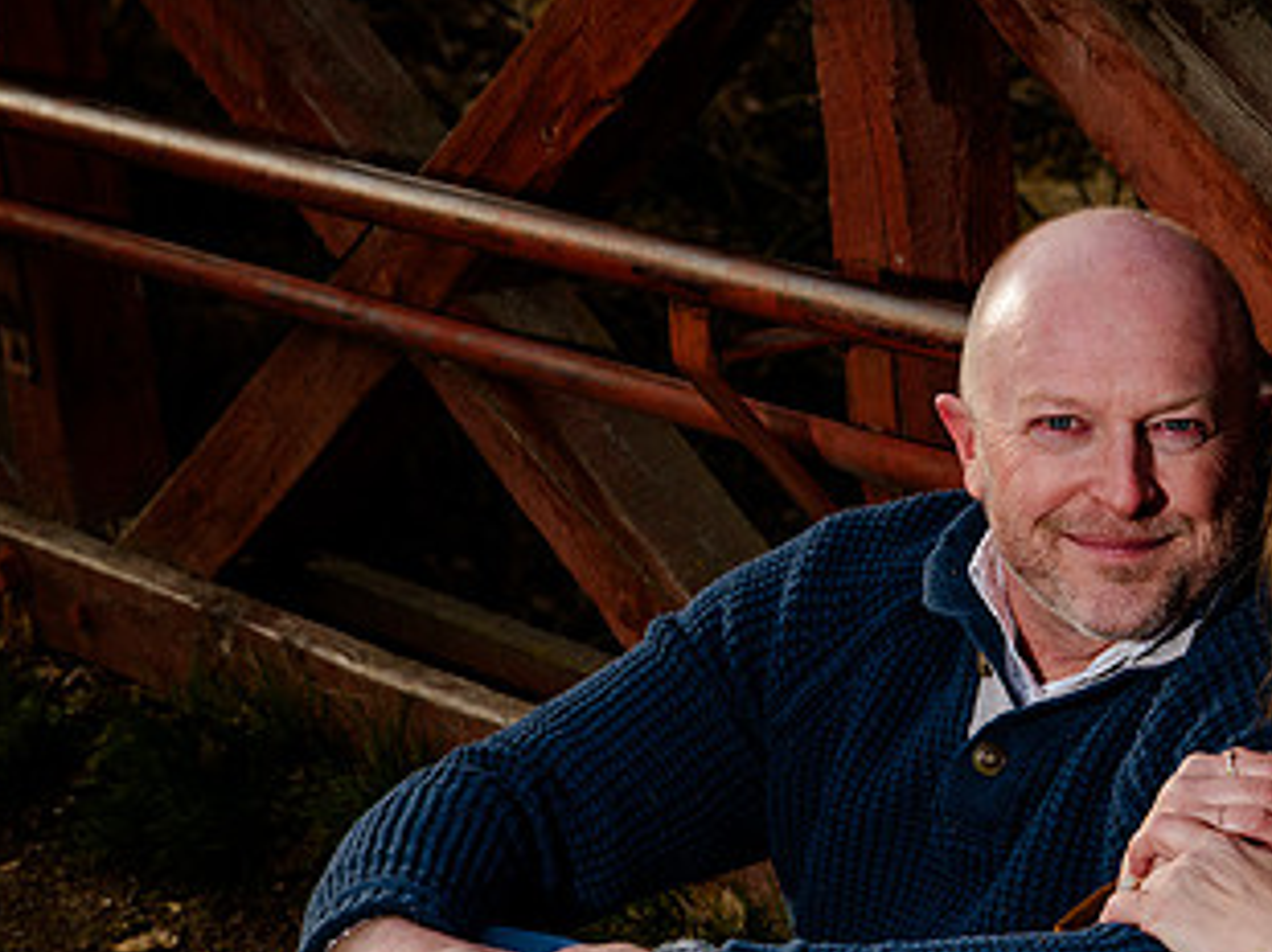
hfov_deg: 12.8
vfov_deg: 9.7
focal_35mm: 153
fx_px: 5618
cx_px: 1100
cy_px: 657
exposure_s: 1/160
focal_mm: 85
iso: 250
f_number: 9
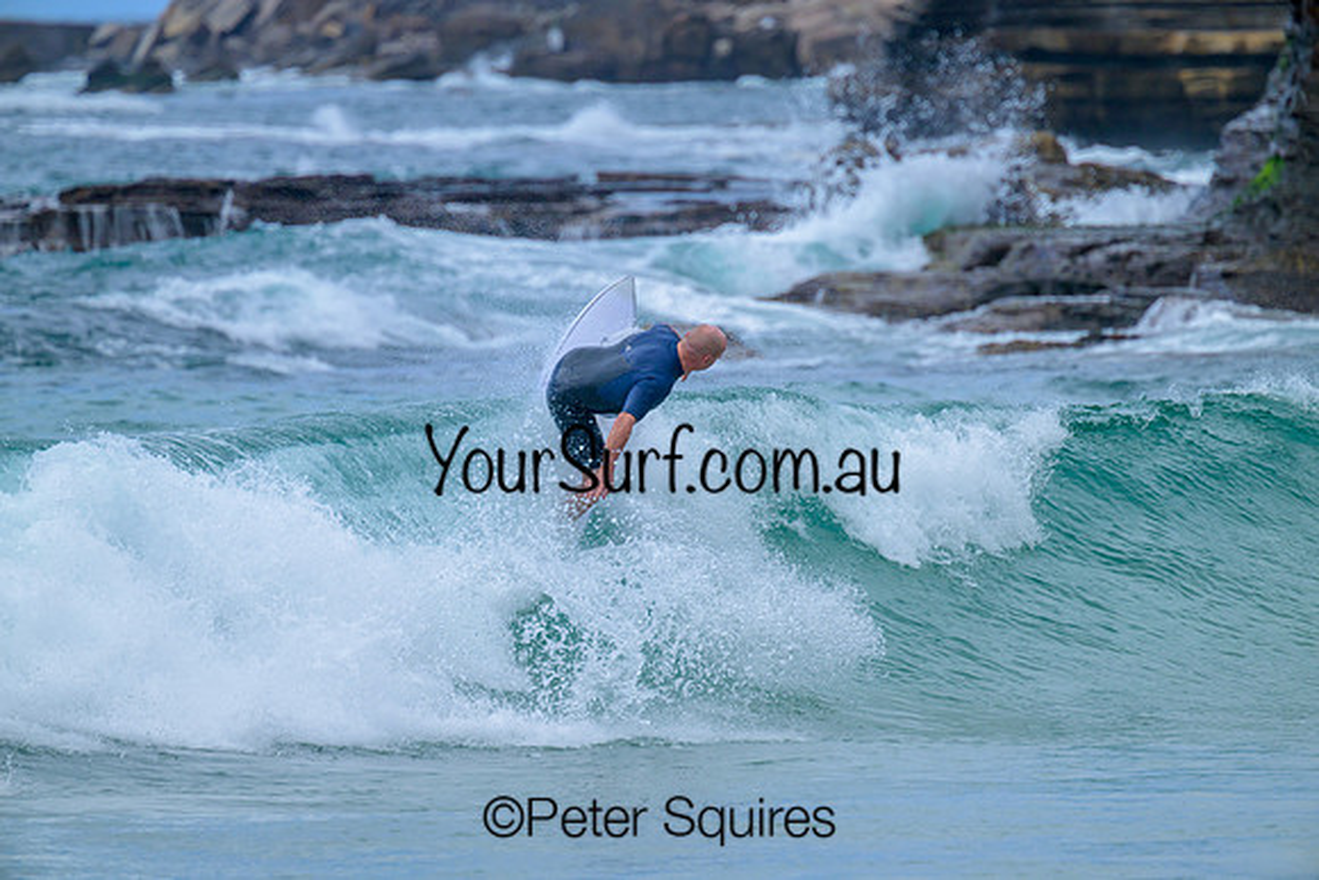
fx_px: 20522
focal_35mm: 560
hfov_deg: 3.7
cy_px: 440
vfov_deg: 2.5
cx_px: 660
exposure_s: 1/2000
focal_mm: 560
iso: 450
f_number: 8
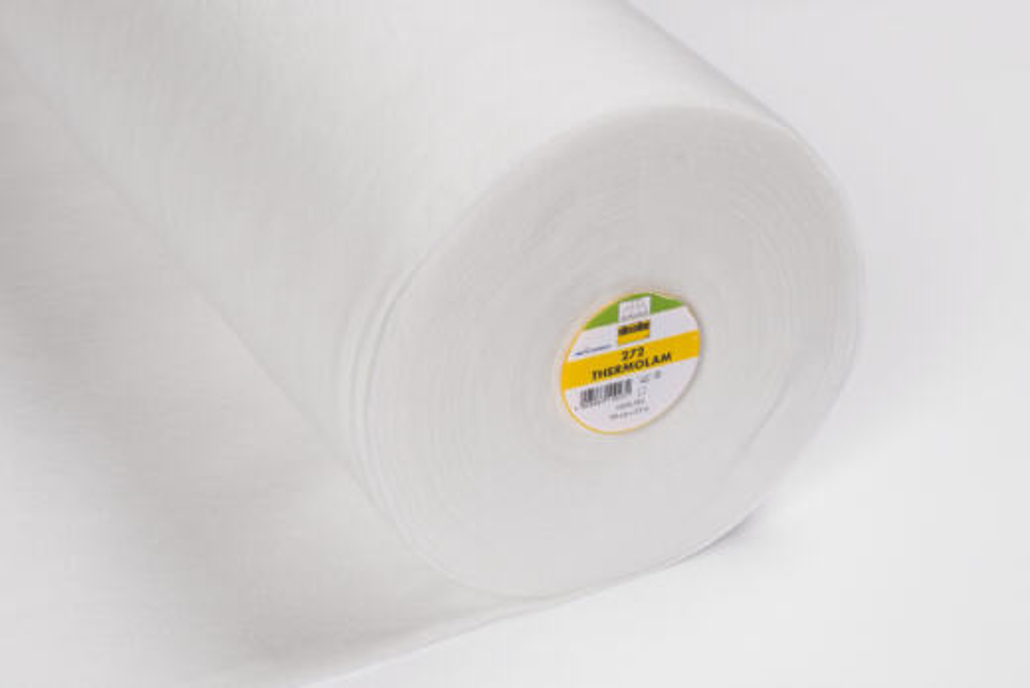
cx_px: 515
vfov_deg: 23.4
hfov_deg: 34.5
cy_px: 344
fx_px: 1660
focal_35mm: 58
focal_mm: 58
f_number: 13
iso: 100
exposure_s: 1/125
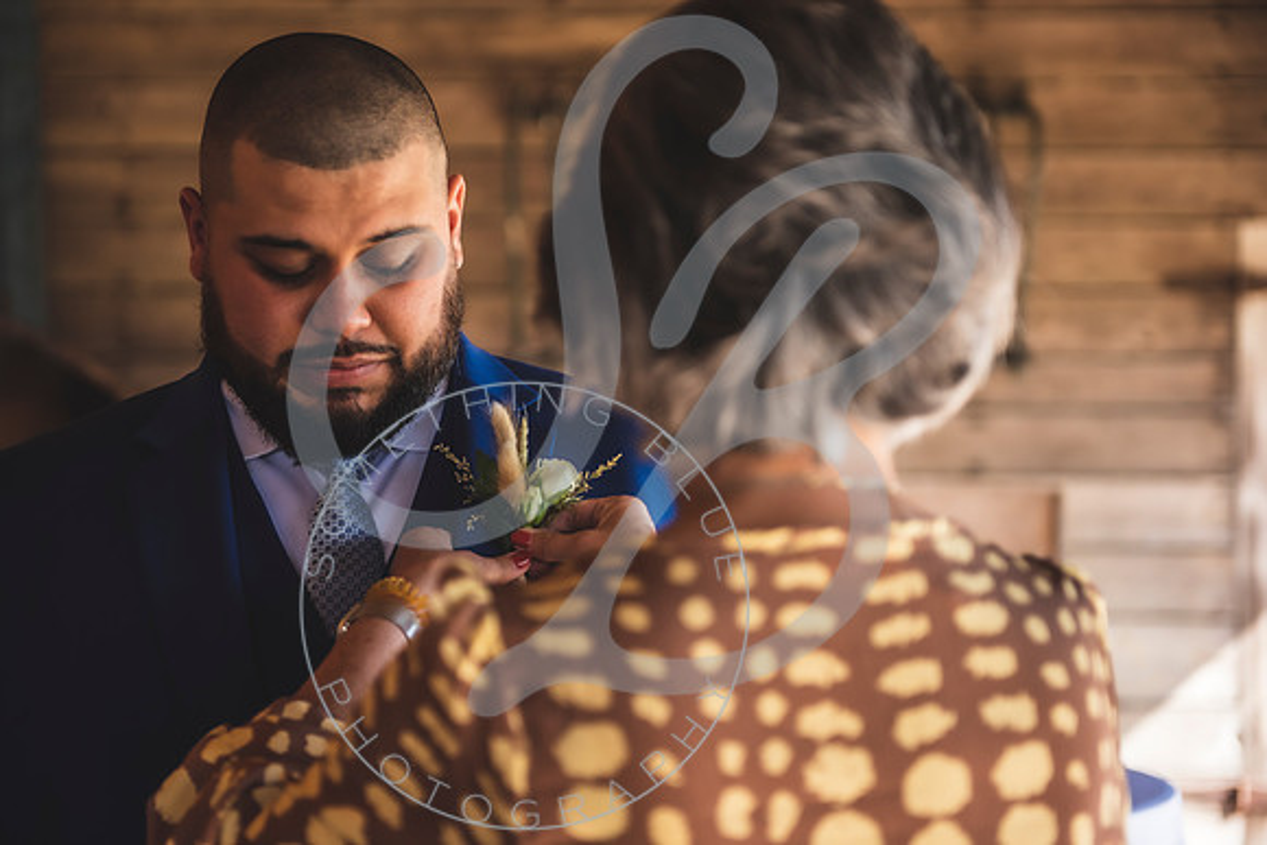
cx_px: 634
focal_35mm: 70
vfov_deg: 19.5
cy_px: 422
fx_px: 2464
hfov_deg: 28.8
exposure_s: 1/1000
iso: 200
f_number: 2.8
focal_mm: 70
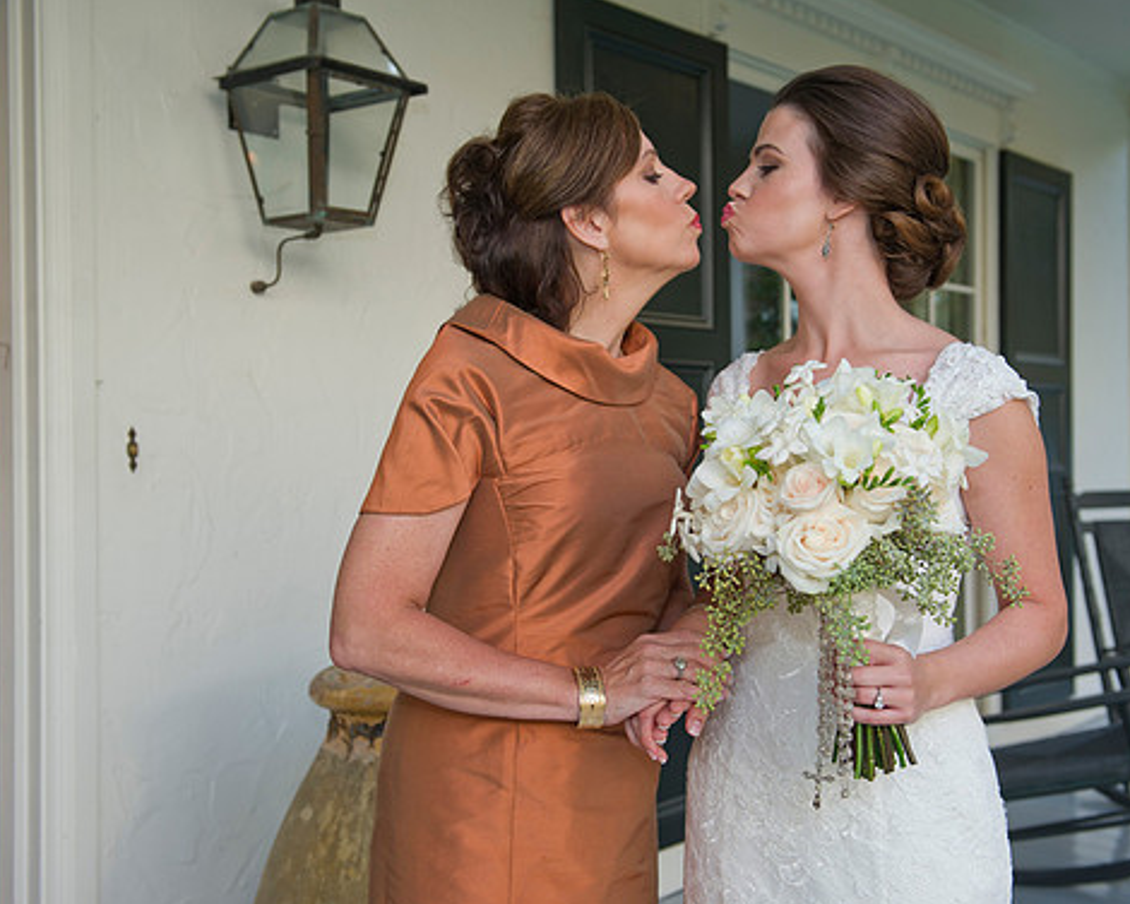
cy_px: 457
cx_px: 608
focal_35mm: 44
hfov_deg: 42.0
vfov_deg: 34.1
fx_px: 1472
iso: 500
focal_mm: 38
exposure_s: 1/100
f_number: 5
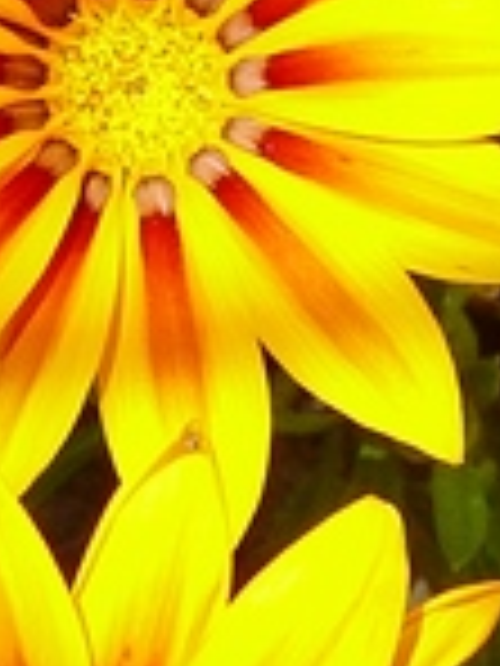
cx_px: 185
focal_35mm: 104
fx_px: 2003
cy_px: 531
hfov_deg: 14.2
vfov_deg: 18.7
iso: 80
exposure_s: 1/500
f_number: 2.8
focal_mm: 5.2
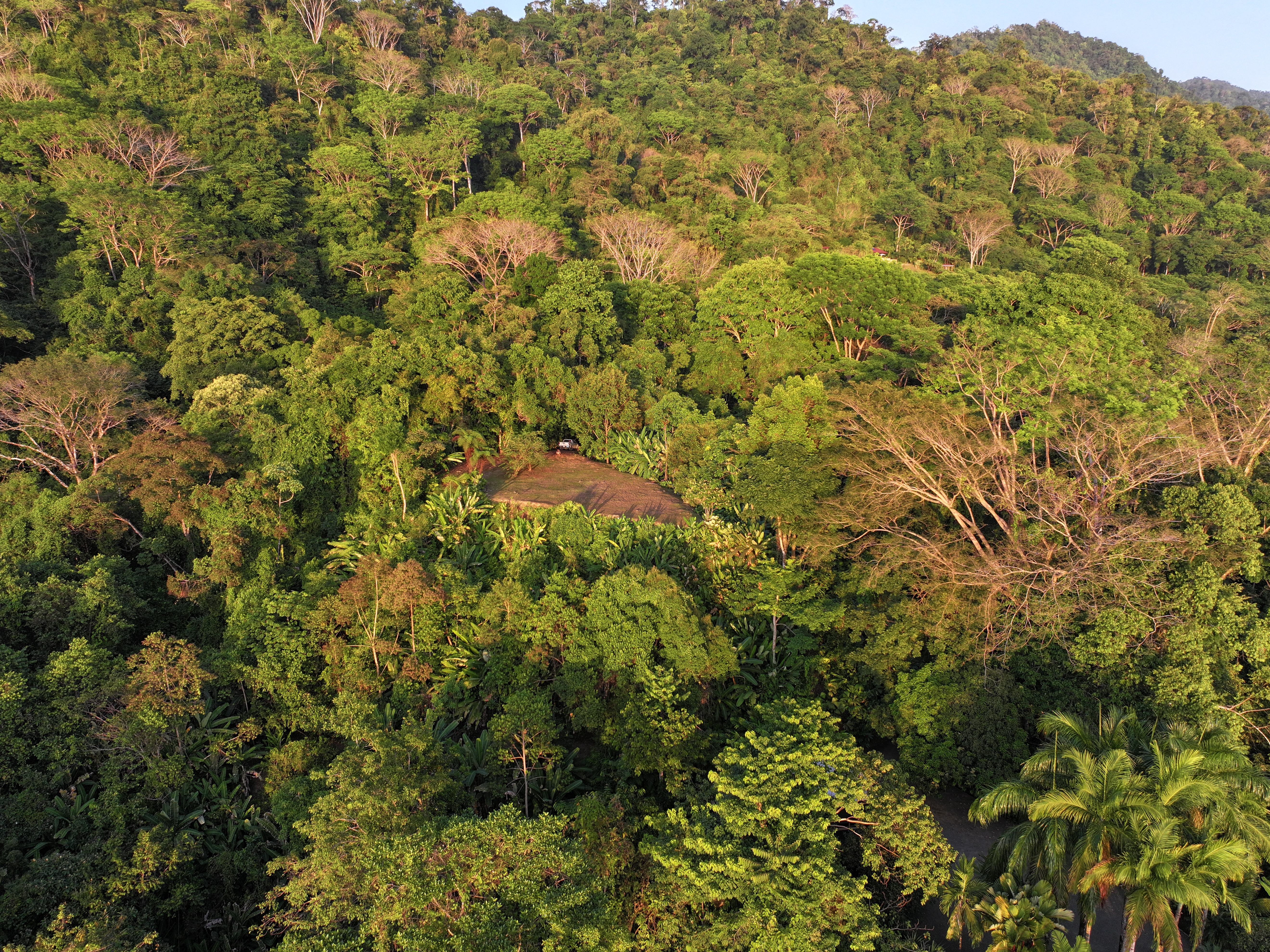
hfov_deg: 71.6
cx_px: 635
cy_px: 476
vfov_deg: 56.8
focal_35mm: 24
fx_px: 880
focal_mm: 12.29
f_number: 2.8
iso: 120
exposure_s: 1/320
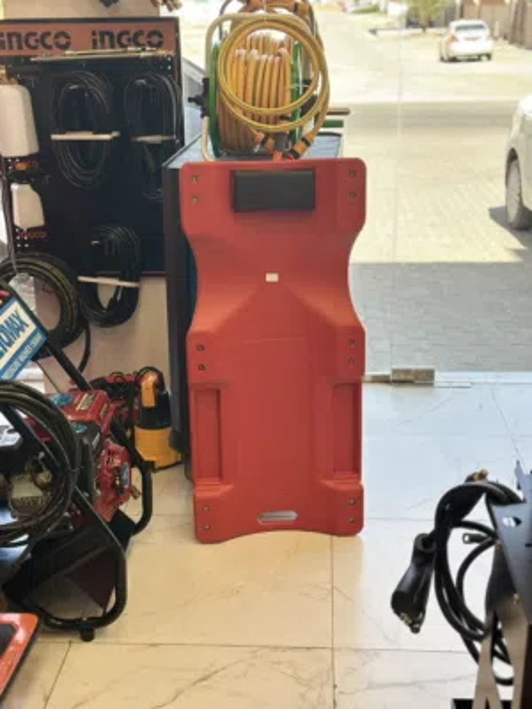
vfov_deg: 39.7
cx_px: 266
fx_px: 984
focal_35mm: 48
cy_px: 354
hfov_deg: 30.3
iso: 80
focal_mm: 6.86
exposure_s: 1/659
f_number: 1.78
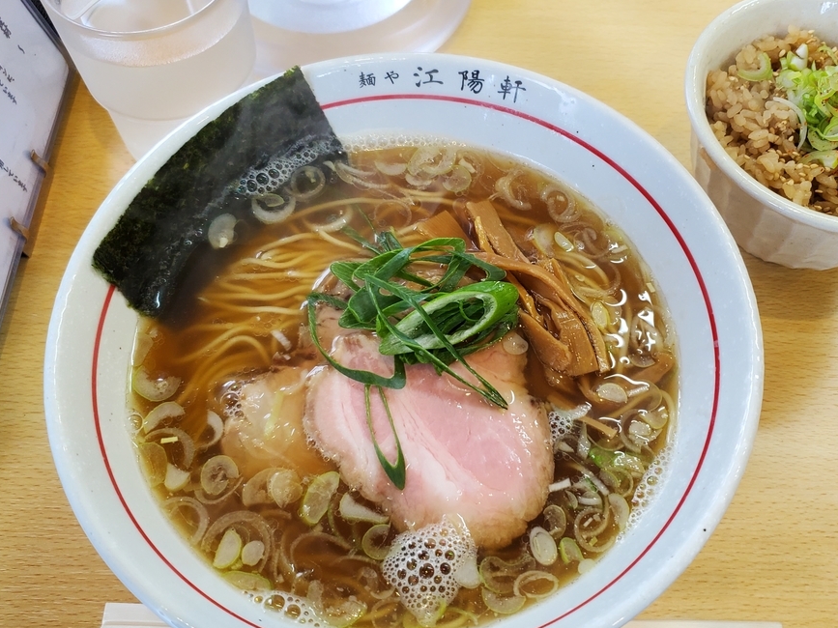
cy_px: 309
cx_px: 490
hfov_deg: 51.1
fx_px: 871
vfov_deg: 39.6
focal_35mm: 36
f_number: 1.5
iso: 80
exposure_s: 1/120
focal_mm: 4.3
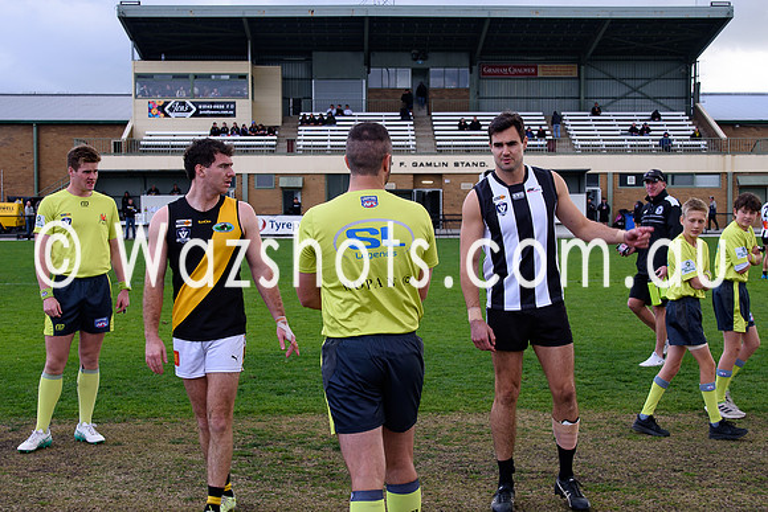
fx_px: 1275
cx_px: 403
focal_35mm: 60
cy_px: 266
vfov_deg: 22.7
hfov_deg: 33.5
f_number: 4.5
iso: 100
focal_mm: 24
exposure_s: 1/160
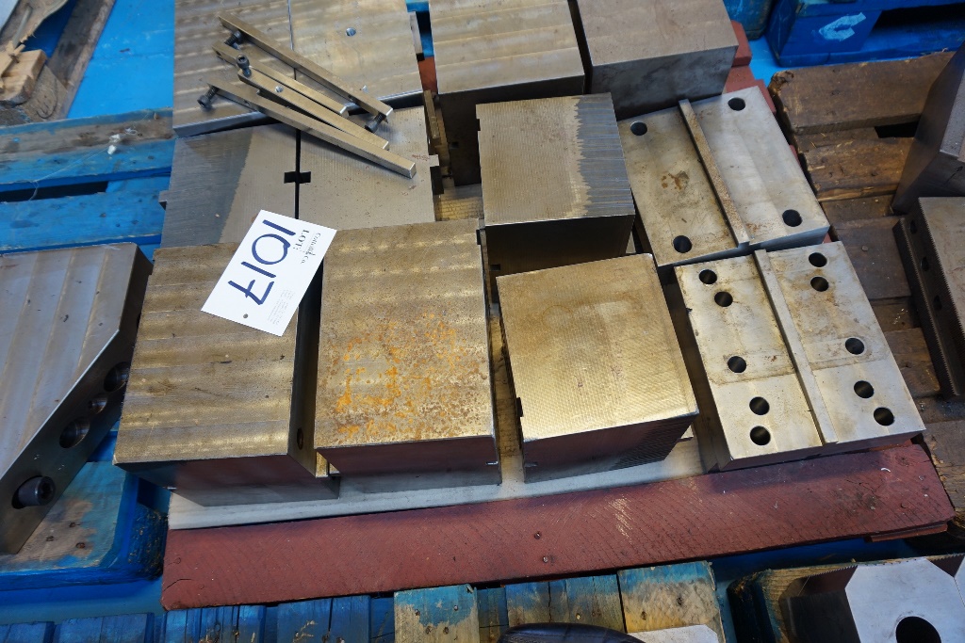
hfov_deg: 73.7
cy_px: 322
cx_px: 482
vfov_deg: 53.1
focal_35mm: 24
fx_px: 643
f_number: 4
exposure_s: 1/60
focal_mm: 16
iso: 400
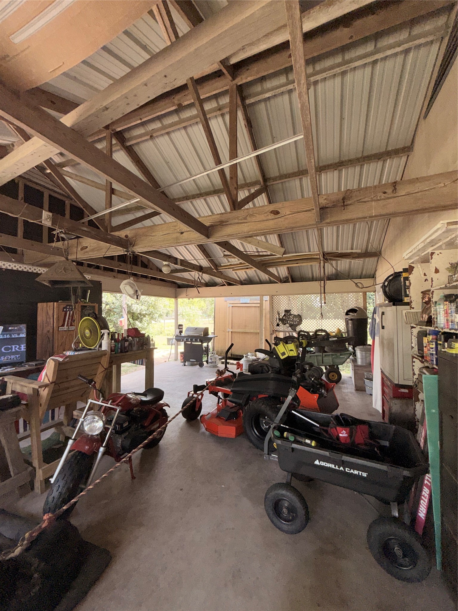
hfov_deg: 85.7
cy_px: 306
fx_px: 247
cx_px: 229
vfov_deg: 102.1
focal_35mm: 14
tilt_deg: +3.2
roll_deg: -0.1
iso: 20
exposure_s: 1/122
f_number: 2.2
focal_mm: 2.22
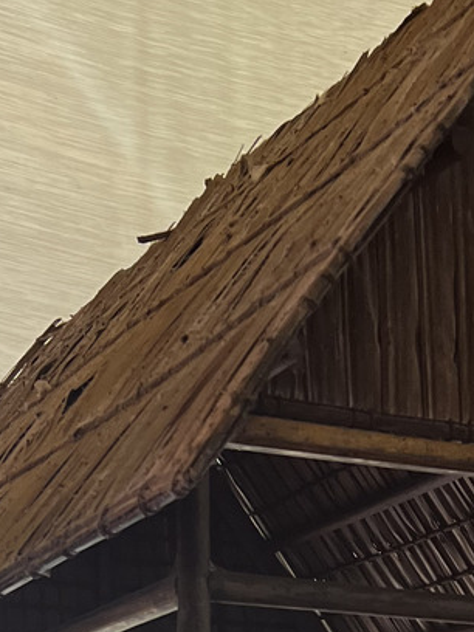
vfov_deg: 17.5
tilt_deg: +0.6
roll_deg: -0.1
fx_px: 1862
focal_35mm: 102
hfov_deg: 14.3
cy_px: 925
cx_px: 466
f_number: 1.5
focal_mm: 5.7
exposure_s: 1/117
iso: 125
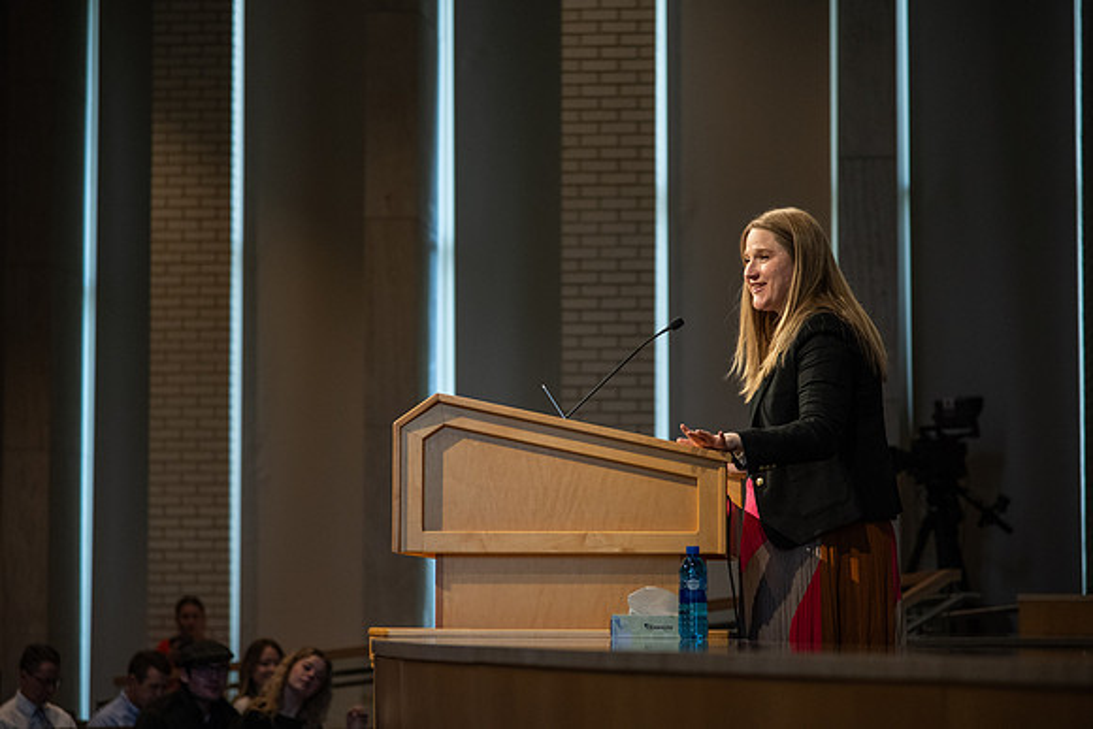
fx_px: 3723
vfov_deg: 11.2
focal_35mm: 123
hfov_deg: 16.7
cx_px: 546
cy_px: 364
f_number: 4
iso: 2000
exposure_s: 1/250
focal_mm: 120
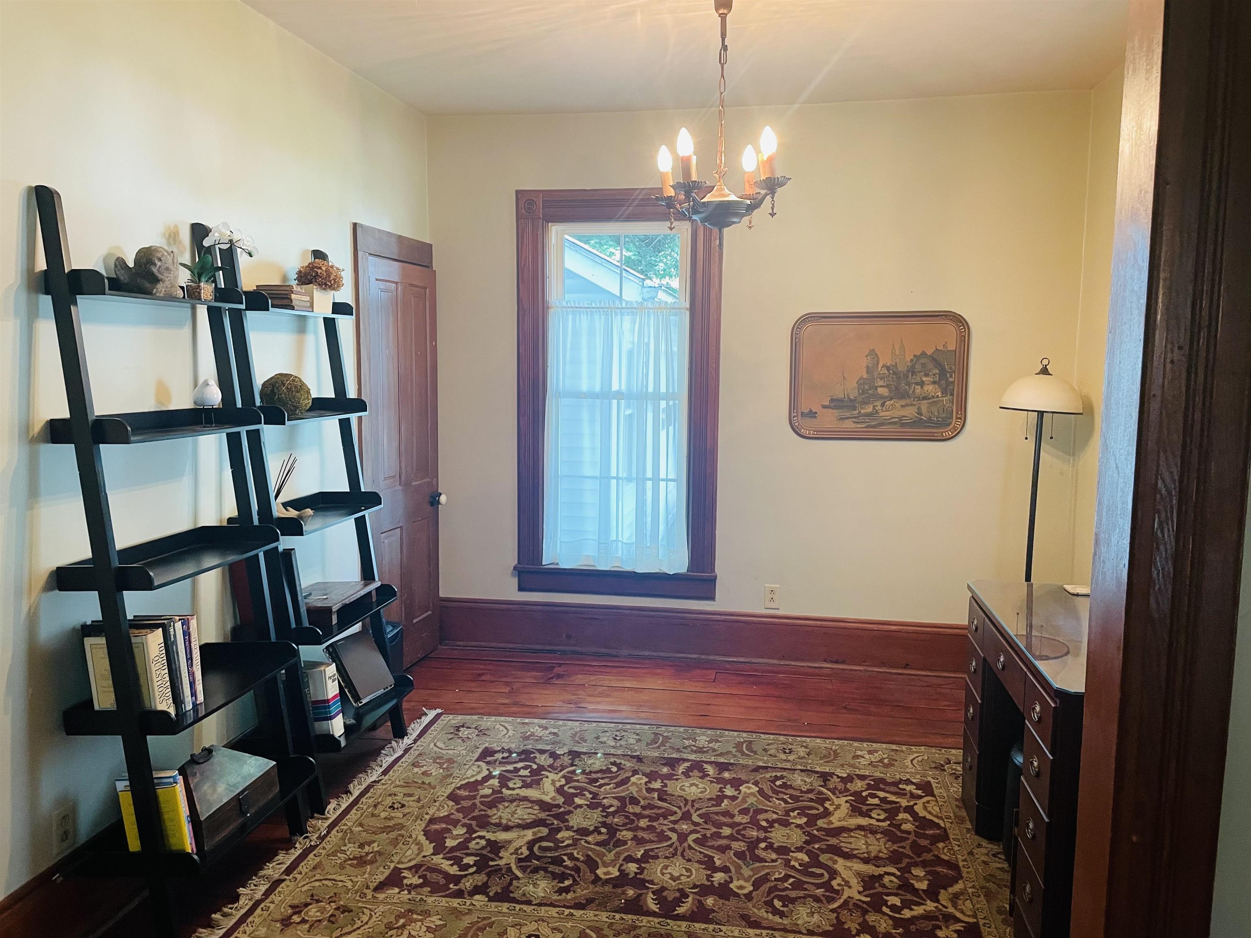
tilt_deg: -5.4
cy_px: 469
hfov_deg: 67.3
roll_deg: -0.8
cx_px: 626
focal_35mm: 26
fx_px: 940
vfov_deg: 53.1
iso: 250
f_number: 1.6
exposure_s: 1/60
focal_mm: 4.2
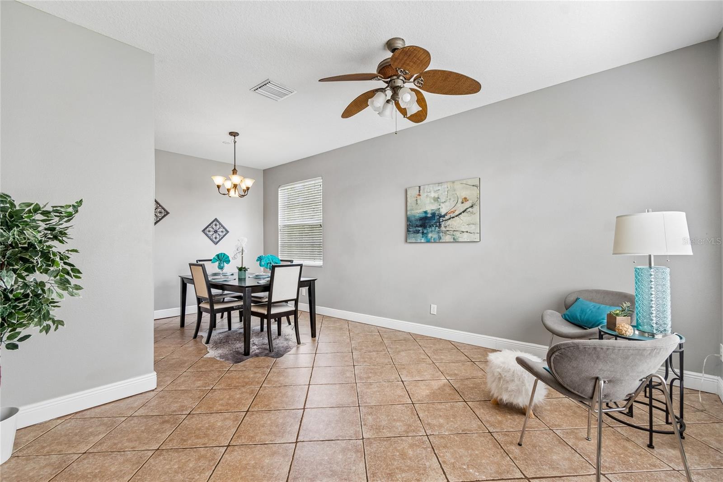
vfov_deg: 77.3
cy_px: 241
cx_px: 362
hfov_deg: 100.4
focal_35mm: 15
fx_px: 301
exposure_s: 1/13
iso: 100
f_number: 7.1
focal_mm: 10
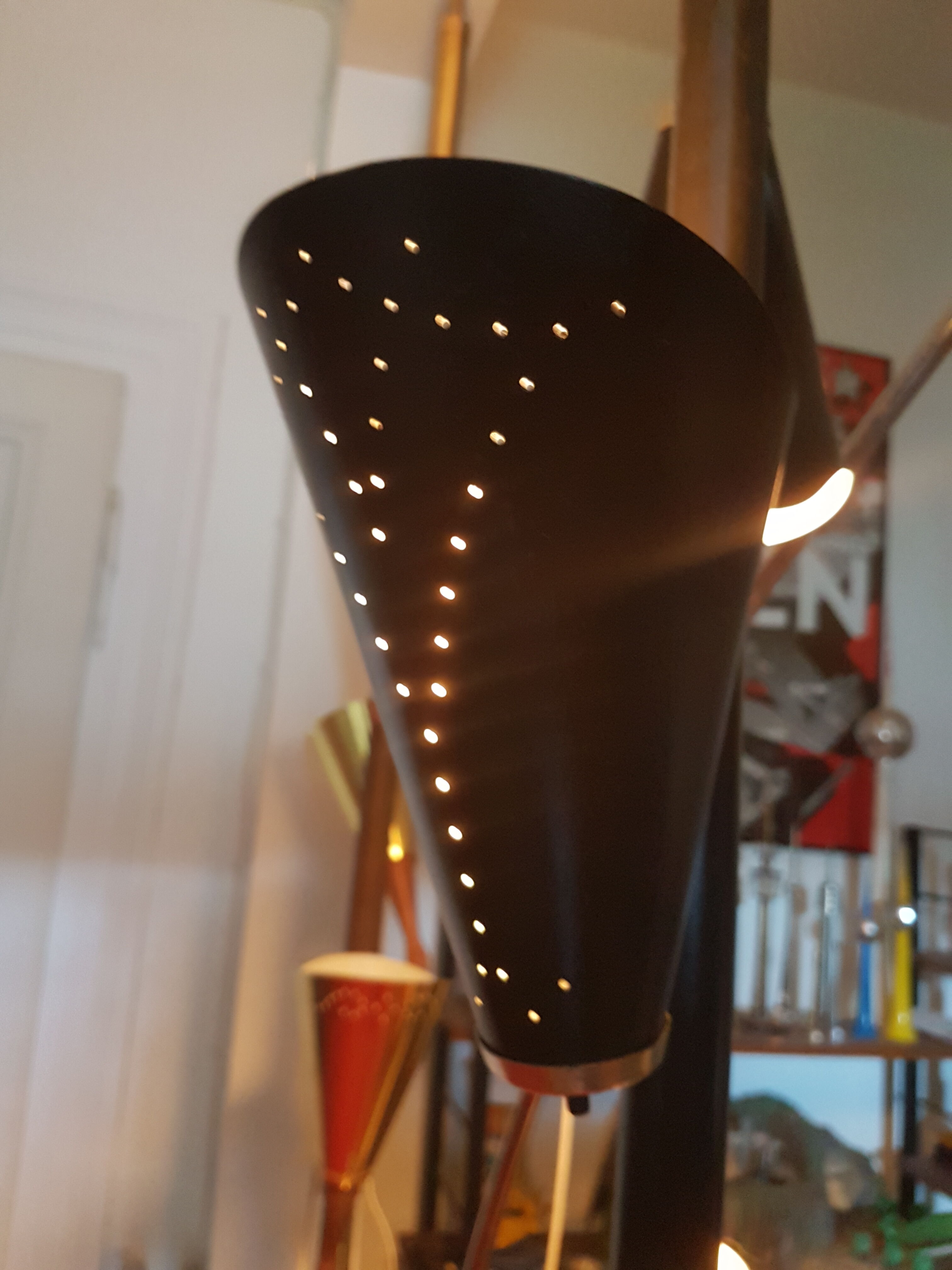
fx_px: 953
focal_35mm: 26
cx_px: 476
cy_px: 635
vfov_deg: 67.3
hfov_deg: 53.1
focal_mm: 4.2
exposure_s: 1/10
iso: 250
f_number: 1.7
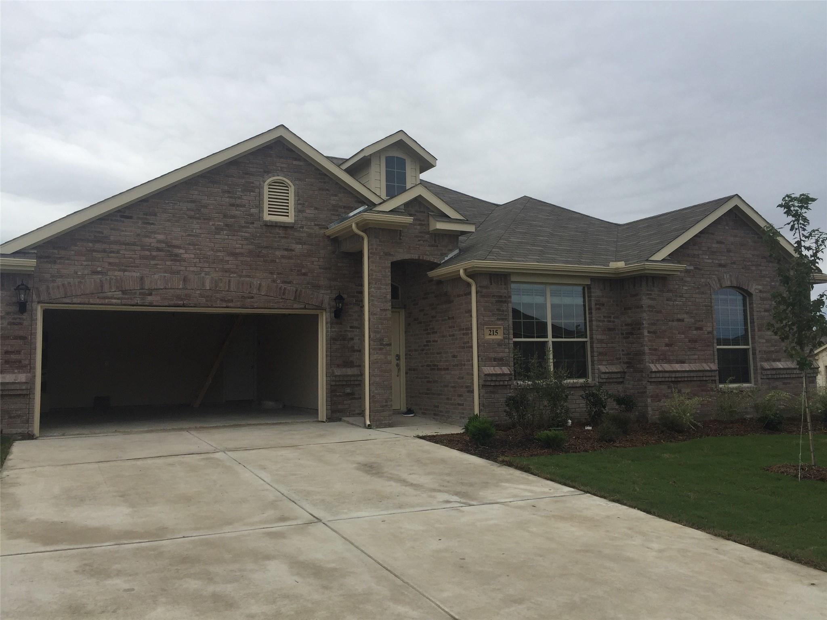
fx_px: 693
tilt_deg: +6.3
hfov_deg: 61.7
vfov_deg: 48.2
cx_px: 414
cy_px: 310
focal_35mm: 29
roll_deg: -0.3
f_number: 2.2
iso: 32
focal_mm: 4.15
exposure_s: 1/3049
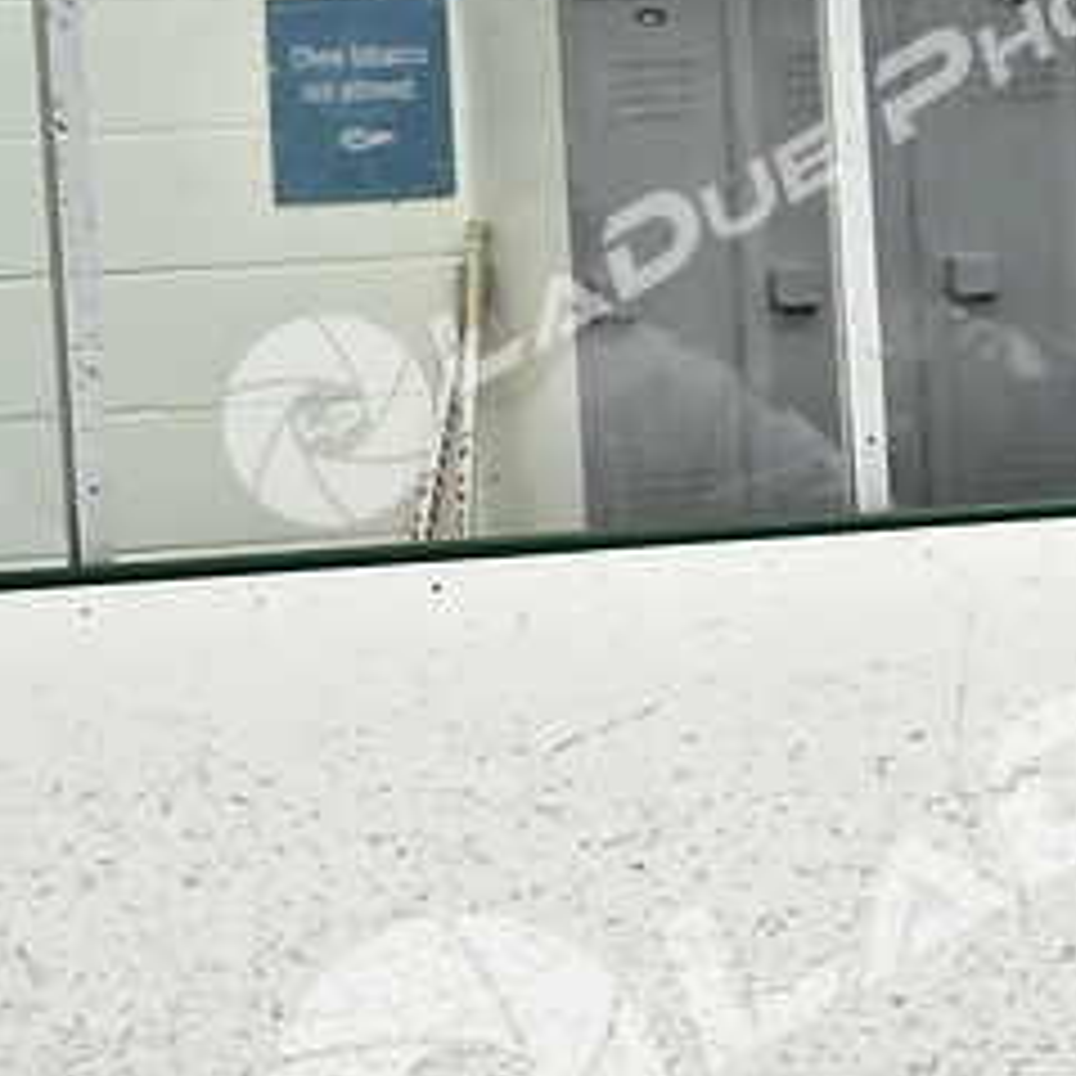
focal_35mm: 620
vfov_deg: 2.8
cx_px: 1265
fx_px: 21804
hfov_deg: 2.8
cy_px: 655
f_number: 2.8
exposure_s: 1/1600
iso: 6400
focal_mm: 200
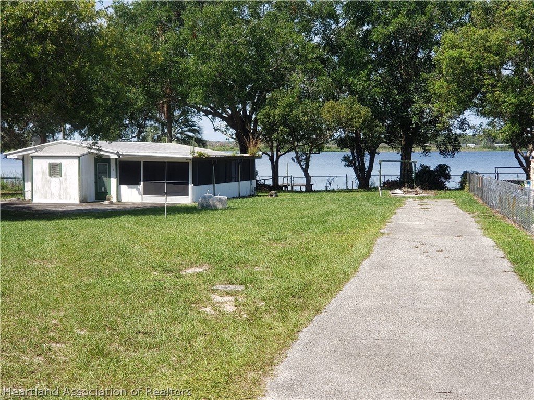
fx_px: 802
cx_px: 267
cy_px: 200
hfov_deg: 36.8
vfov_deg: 28.0
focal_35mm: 52
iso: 32
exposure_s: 1/523
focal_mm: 6
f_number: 2.4
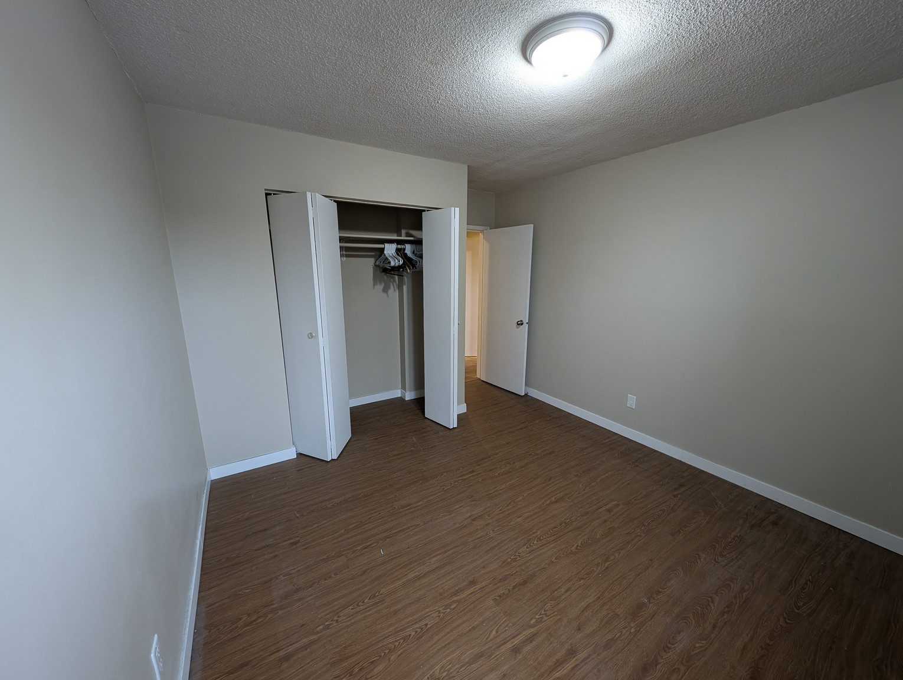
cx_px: 452
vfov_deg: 94.6
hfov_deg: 110.5
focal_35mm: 12
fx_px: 313
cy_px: 340
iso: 127
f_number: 1.95
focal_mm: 2.23
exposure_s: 1/24
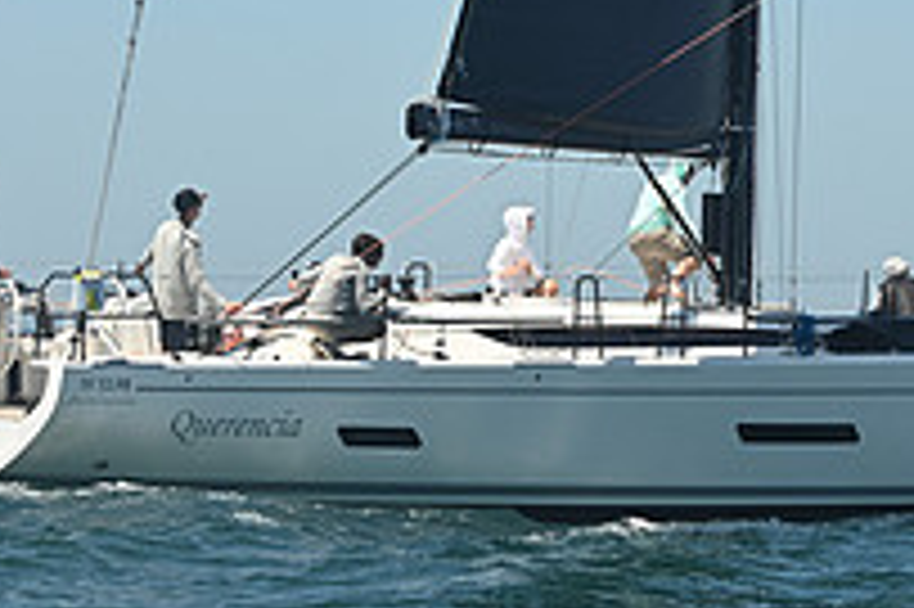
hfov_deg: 10.3
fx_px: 5074
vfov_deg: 6.8
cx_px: 765
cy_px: 11
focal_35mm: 200
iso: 320
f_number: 7.1
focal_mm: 70
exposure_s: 1/1000
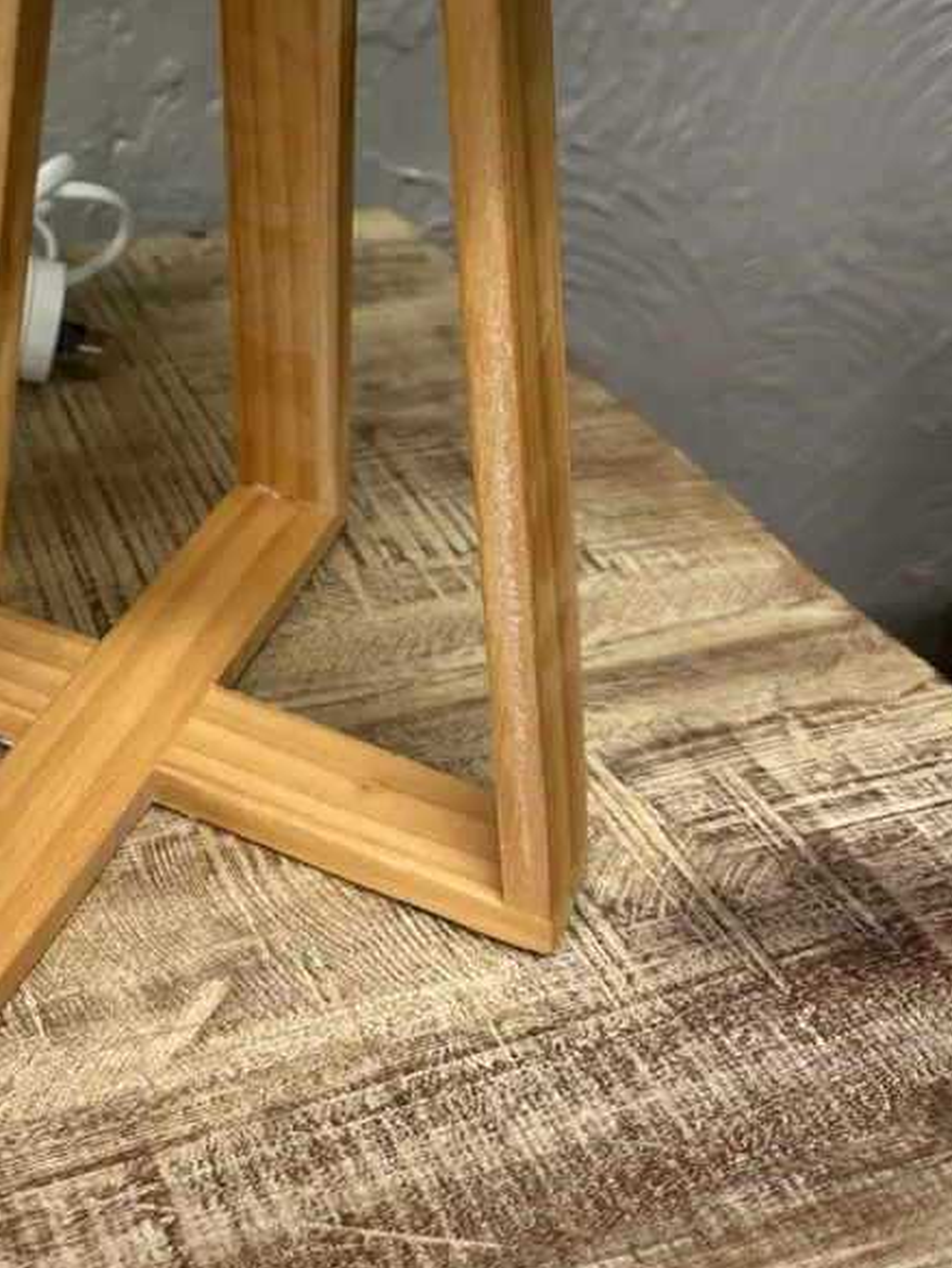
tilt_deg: -24.7
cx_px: 137
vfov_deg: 42.6
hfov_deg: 33.0
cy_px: 238
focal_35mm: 42
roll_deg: -2.0
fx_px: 1540
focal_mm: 6.86
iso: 125
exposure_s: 1/50
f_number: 1.78
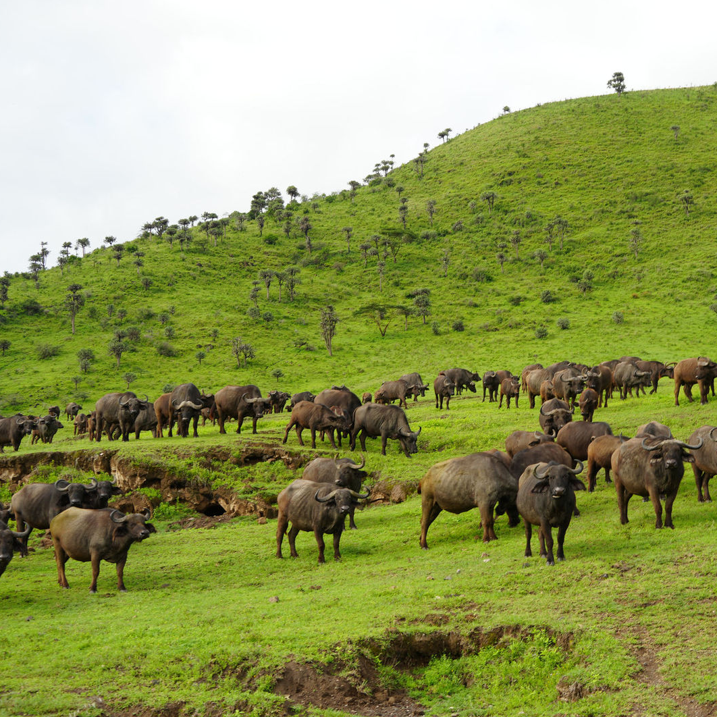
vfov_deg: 26.9
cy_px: 358
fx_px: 1500
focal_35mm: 64
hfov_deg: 26.8
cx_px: 455
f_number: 7.1
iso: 100
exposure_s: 1/100
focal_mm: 50
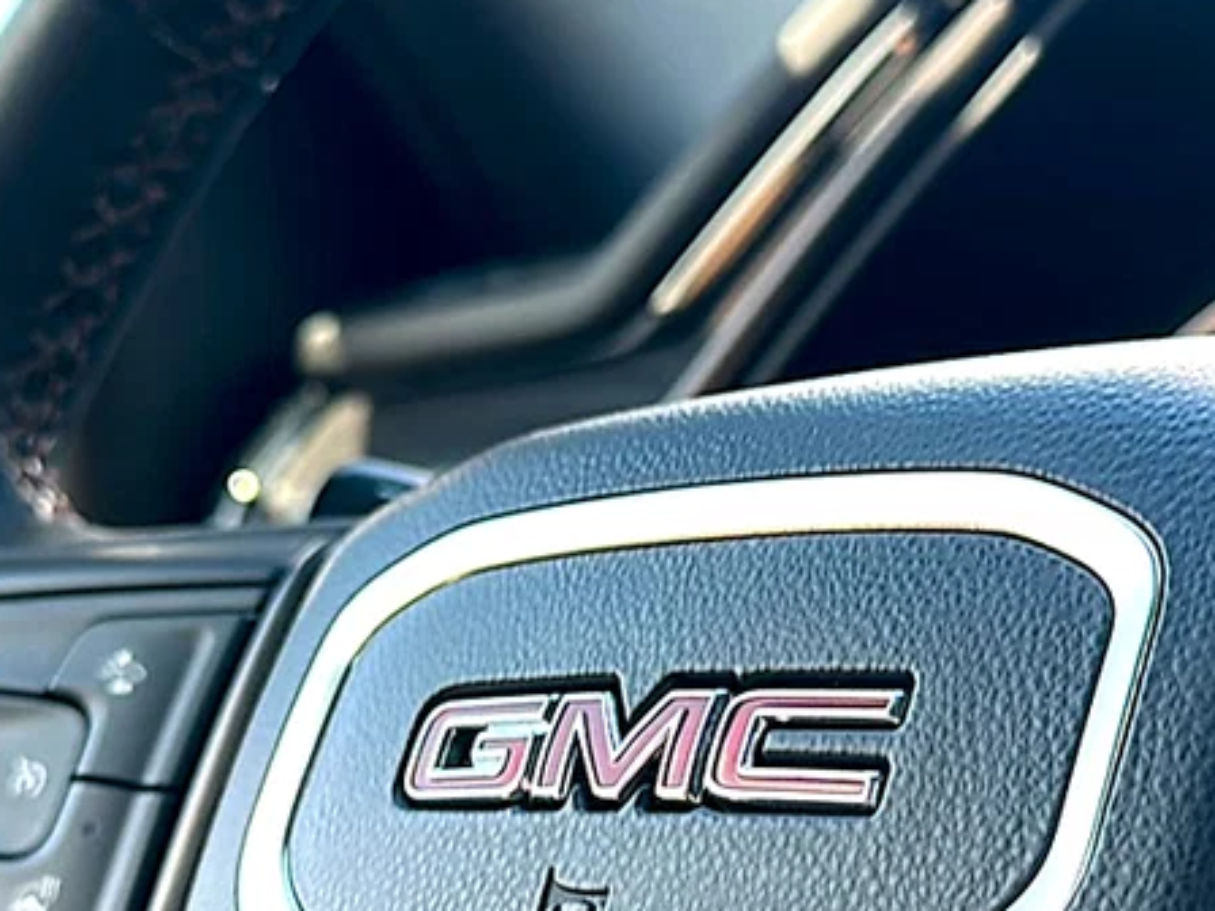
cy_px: 704
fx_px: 2141
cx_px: 673
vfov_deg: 23.7
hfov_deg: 31.7
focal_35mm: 61
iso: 64
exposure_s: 1/113
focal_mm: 6.86
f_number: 1.78
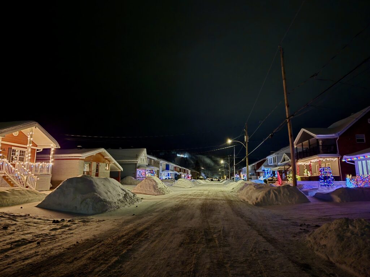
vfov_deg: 58.9
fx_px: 246
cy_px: 138
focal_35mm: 23
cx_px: 185
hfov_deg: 73.9
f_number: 1.8
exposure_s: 1/15
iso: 2000
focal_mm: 5.4
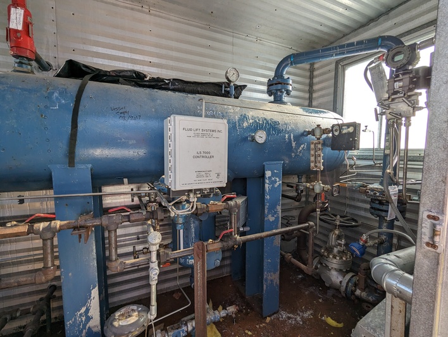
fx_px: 207
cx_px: 224
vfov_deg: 78.2
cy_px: 168
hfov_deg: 94.4
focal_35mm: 16
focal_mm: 2.35
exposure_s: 1/273
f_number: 2.2
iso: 52
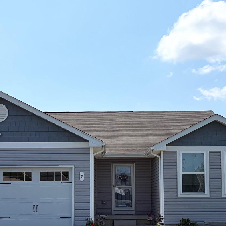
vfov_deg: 30.2
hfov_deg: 30.5
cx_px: 102
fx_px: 414
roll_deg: -0.3
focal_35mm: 56
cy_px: 163
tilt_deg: +4.9
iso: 64
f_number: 1.6
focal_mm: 5.96
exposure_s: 1/8850
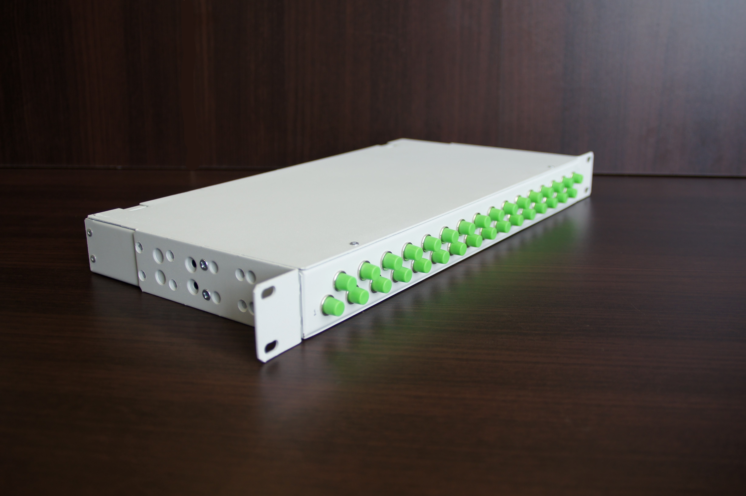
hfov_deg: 53.2
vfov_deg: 36.8
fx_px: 745
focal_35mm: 36
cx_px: 373
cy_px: 248
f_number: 3.5
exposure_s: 1/40
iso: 160
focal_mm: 24
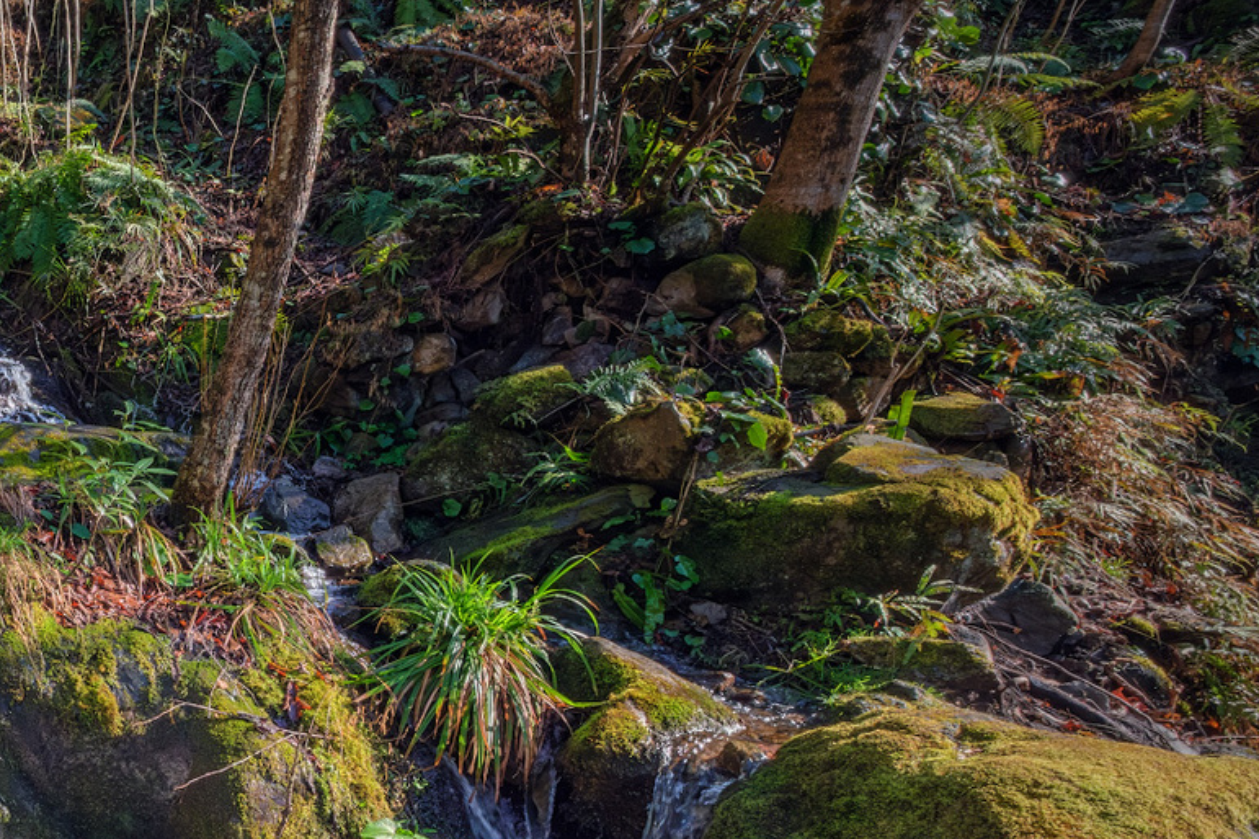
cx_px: -202
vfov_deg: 45.1
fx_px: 979
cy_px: 610
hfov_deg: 44.5
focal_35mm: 28
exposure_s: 1/110
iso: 500
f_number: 11
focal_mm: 8
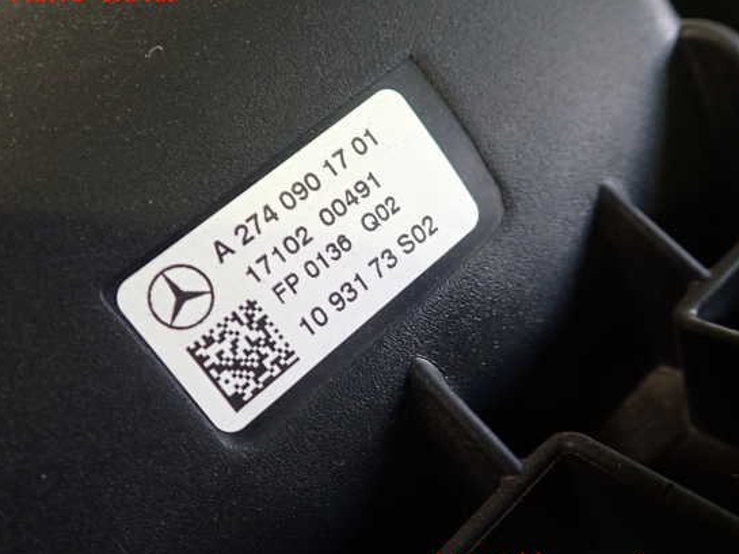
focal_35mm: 33
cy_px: 280
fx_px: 705
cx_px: 335
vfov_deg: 43.0
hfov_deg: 55.3
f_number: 2.3
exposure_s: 1/30
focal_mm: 5.4
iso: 320
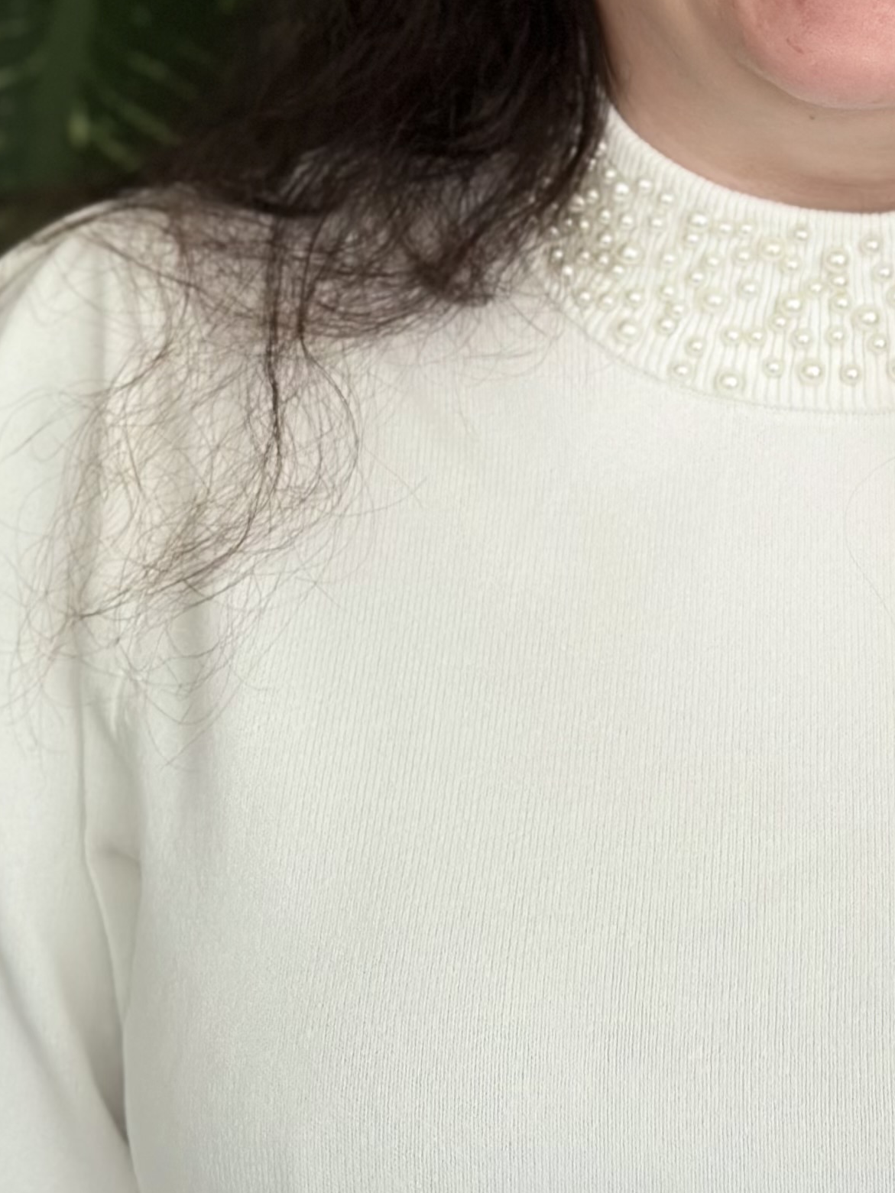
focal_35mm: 124
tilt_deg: -6.8
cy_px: -51
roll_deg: +0.9
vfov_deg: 15.5
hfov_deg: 11.8
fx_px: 4274
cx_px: 892
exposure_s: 1/215
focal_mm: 6.86
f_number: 1.78
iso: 80
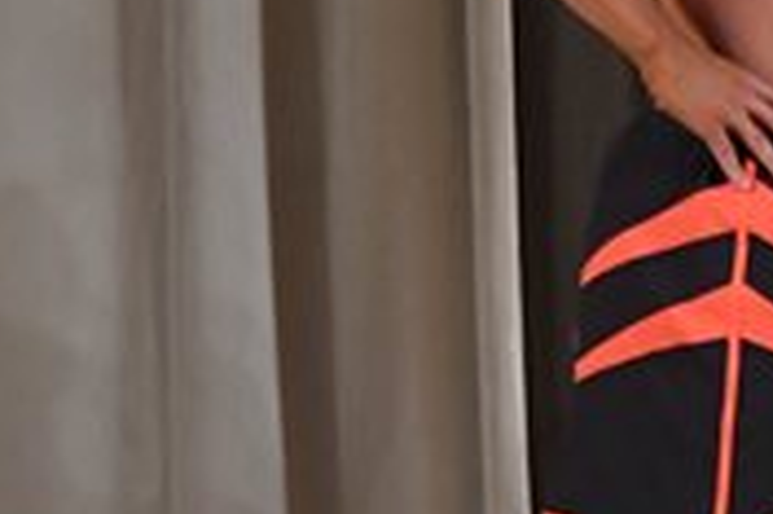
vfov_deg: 1.4
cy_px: 220
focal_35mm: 990
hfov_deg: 2.1
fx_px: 21237
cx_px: 1403
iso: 3200
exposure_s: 1/400
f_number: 5.6
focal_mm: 150
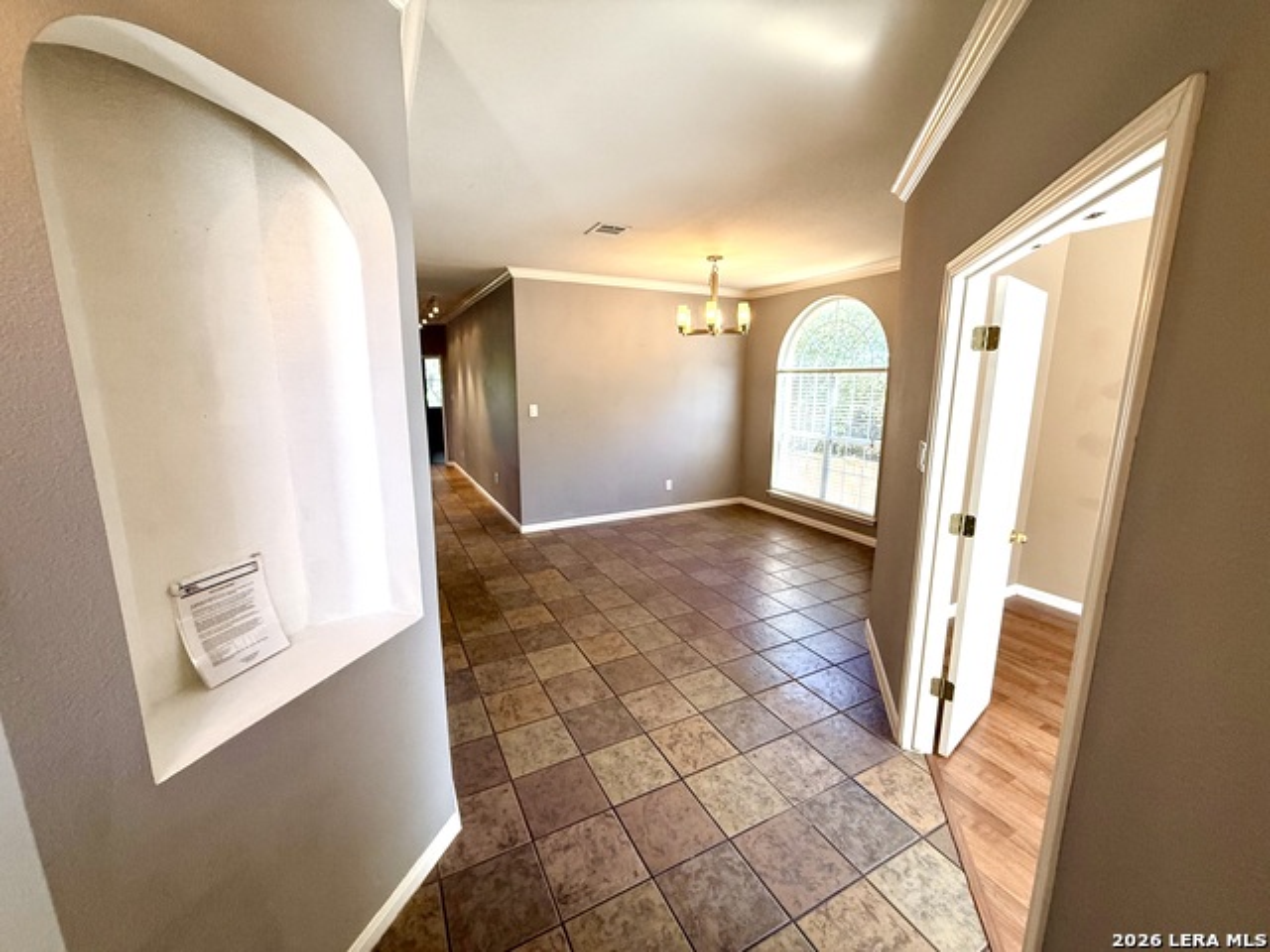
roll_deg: -0.3
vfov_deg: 85.7
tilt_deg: -9.9
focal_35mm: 14
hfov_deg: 102.1
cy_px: 476
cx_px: 635
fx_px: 514
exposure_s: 1/120
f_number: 2.2
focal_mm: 2.22
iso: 250
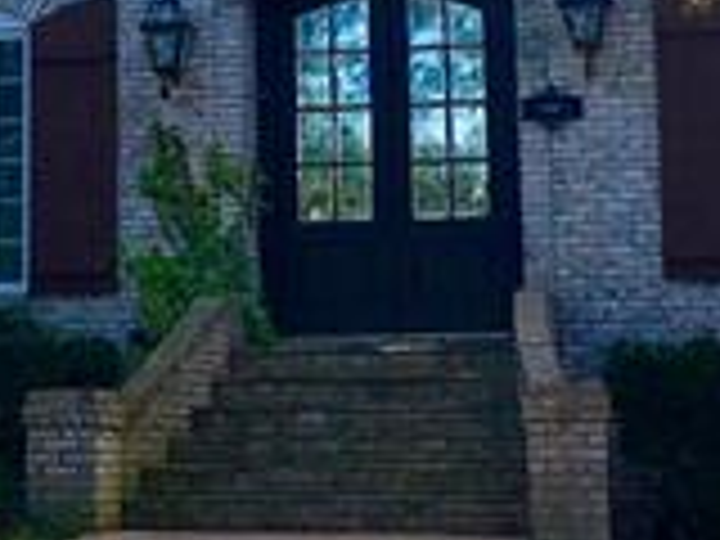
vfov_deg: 12.6
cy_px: -32
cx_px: 158
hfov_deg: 16.9
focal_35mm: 116
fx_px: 2413
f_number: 2.2
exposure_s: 1/460
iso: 25
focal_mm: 4.15
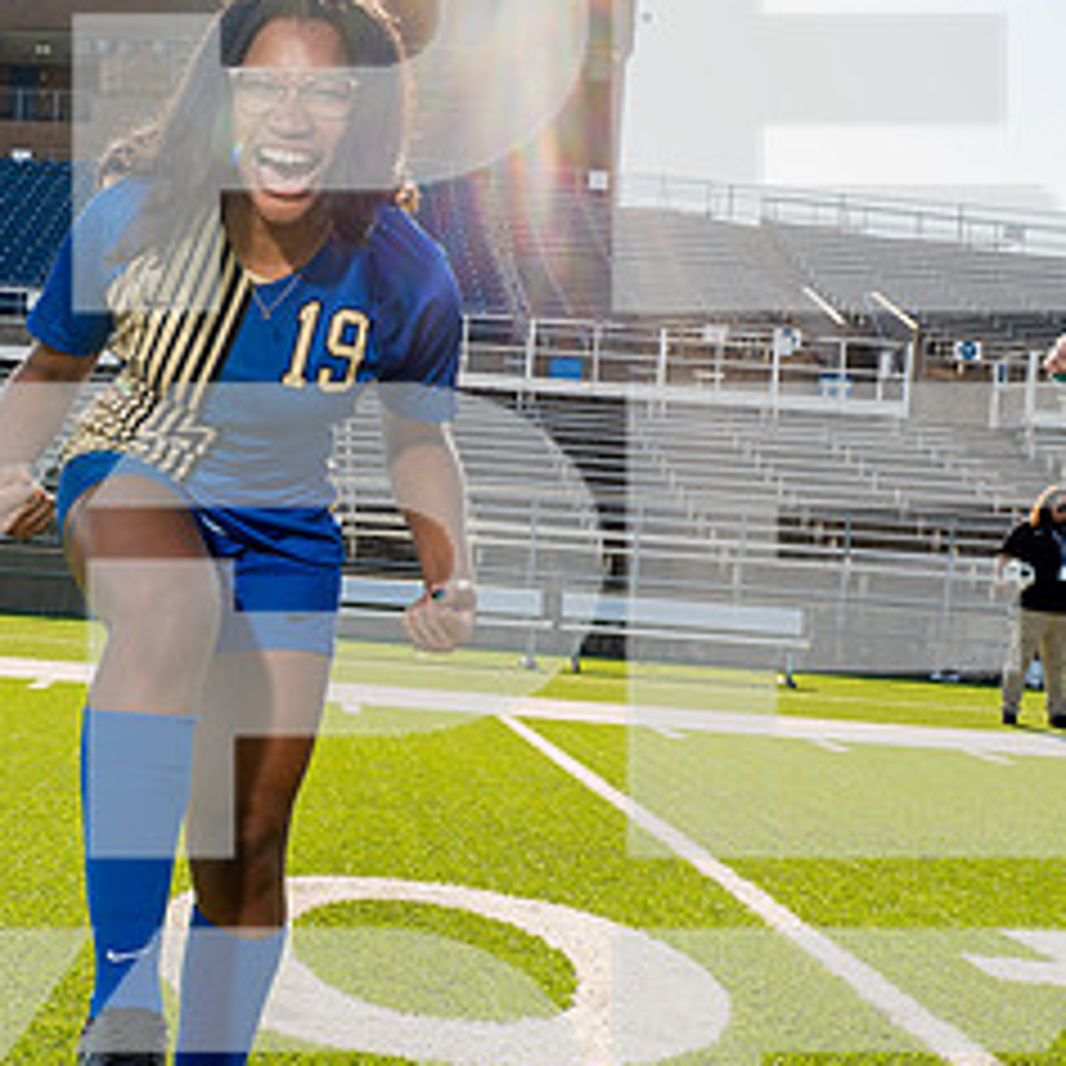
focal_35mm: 54
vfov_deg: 31.6
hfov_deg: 29.5
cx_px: 0
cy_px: 623
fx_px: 1881
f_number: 10
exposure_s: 1/250
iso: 320
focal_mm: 26
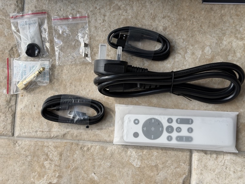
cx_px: 122
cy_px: 92
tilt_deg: -87.8
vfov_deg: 30.3
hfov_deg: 39.7
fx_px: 340
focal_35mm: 48
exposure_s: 1/837
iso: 64
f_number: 1.78
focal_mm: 6.76
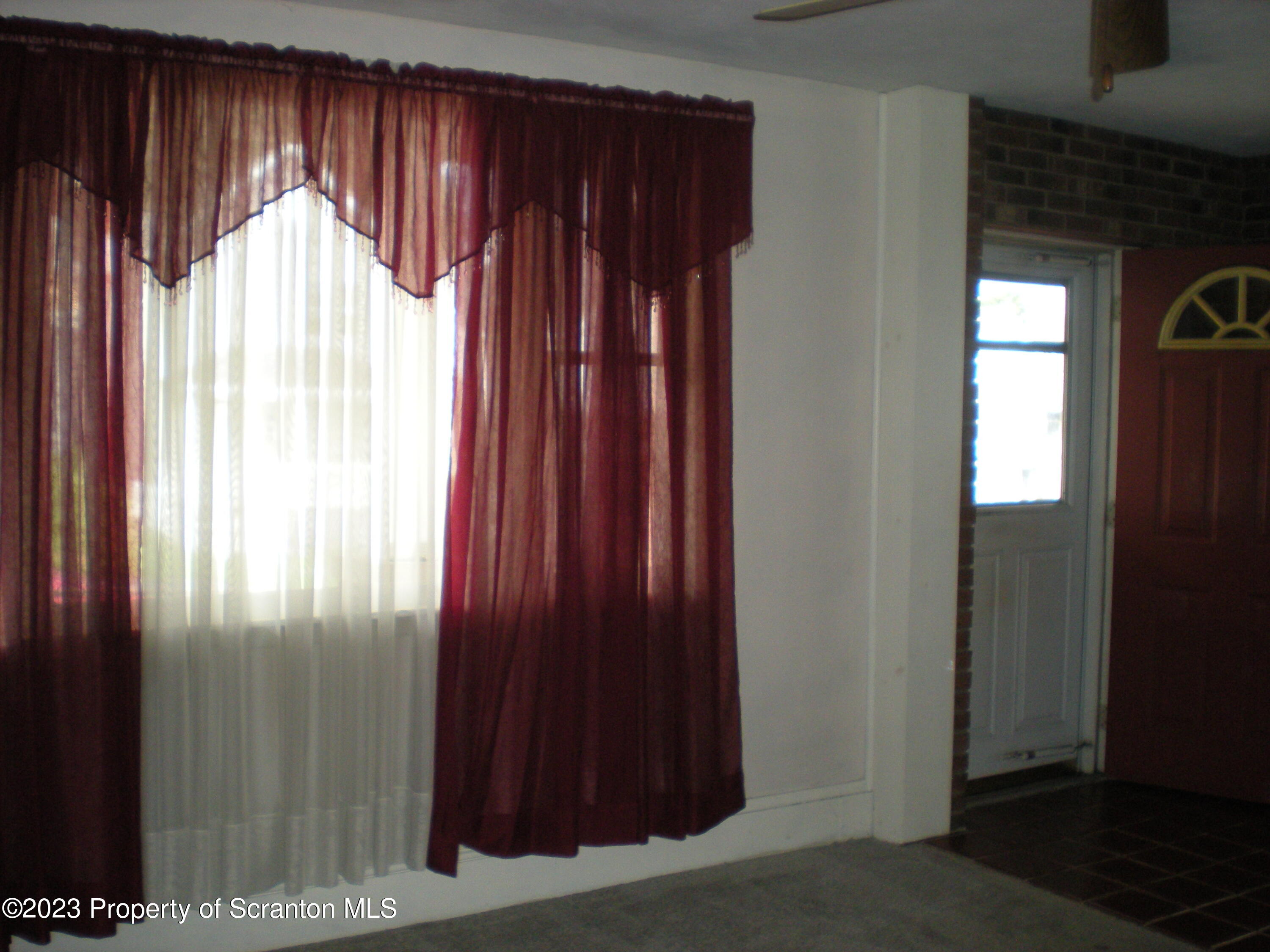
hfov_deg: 49.0
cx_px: 635
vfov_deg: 37.7
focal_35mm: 38
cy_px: 476
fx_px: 1394
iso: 235
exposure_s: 1/36.3
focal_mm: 6.3
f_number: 3.1
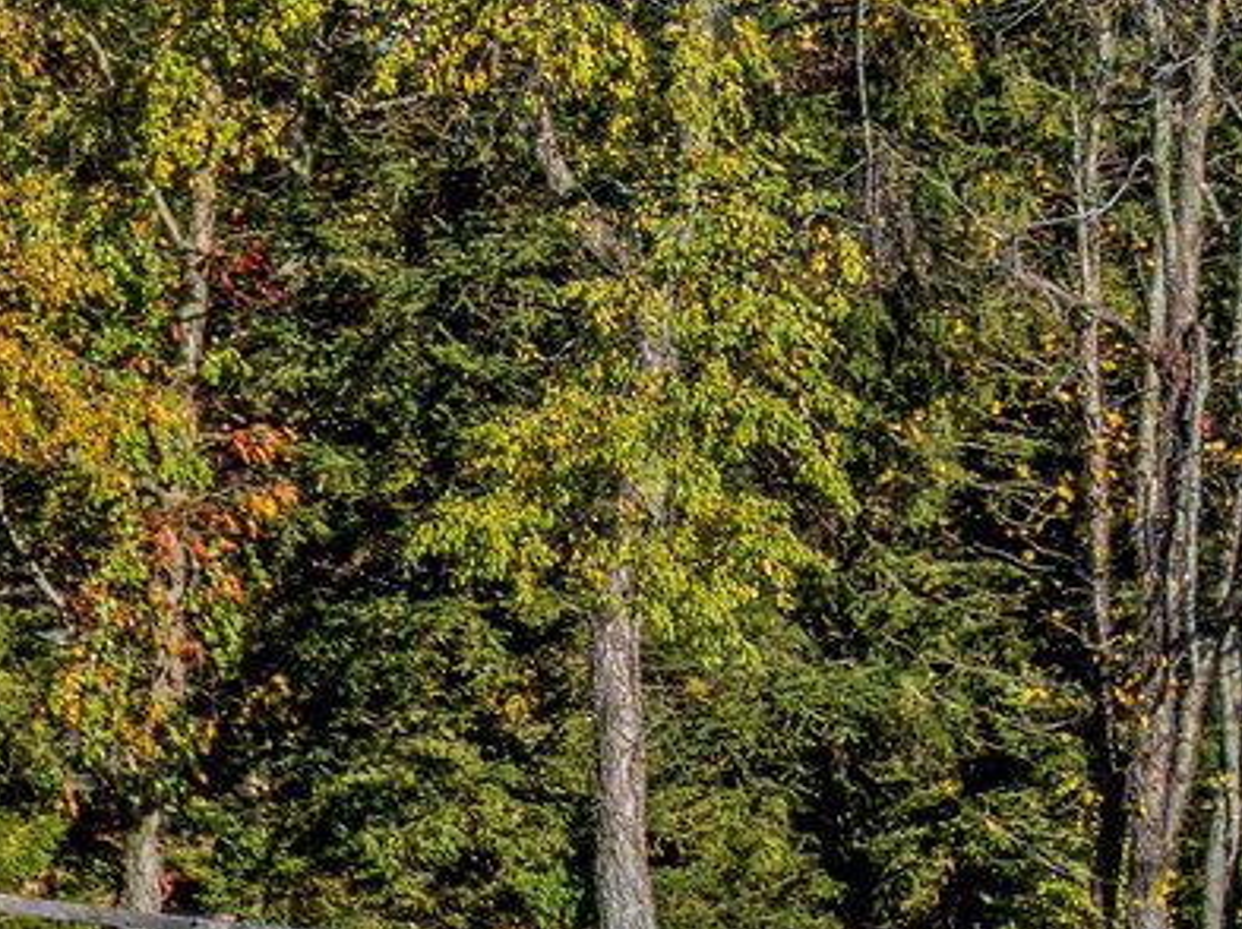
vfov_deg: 11.8
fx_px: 4481
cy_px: 498
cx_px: -1444
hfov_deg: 13.1
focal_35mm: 125
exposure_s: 1/240
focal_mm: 12.29
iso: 100
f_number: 4
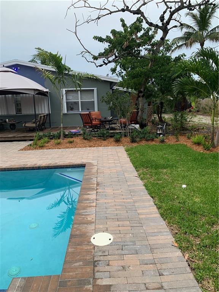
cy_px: 146
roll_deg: +2.4
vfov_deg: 67.3
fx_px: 219
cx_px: 110
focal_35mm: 26
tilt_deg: -10.0
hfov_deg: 53.1
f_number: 1.8
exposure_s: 1/60
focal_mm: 4.25
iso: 200
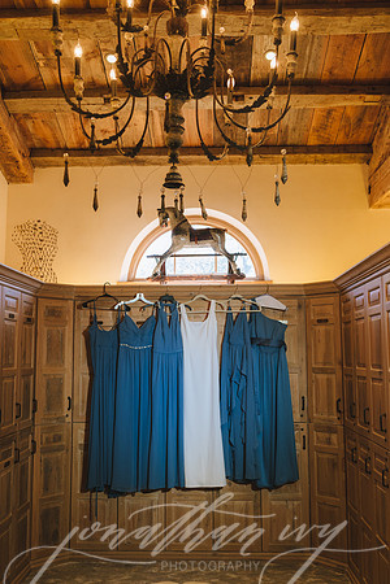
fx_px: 569
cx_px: 195
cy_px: 292
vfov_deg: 54.4
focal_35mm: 35
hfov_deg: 37.9
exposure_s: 1/100
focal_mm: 35
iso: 1000
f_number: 4
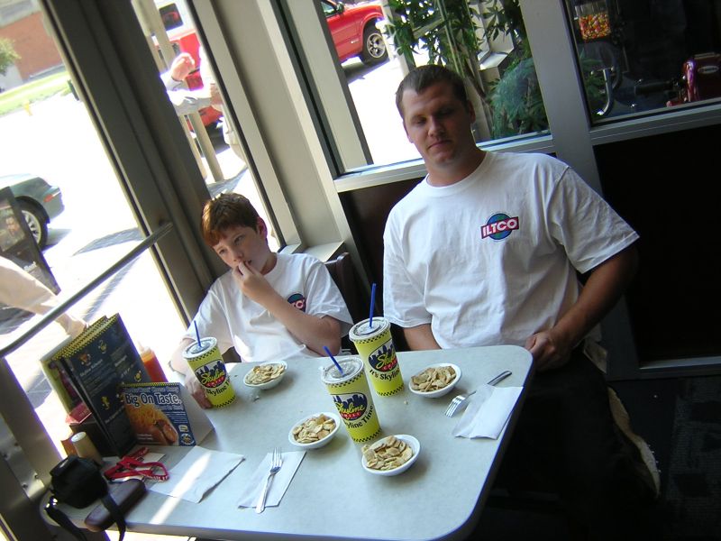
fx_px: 750
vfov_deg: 39.7
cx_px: 360
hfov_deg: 51.4
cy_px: 270
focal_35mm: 36
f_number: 2.6
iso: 100
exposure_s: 1/124
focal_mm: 4.7
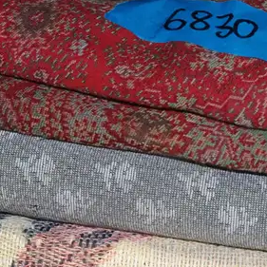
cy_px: 136
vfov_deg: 11.8
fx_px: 1292
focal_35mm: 148
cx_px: 219
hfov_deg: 11.8
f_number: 5.6
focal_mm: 23
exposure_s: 1/60
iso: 2000
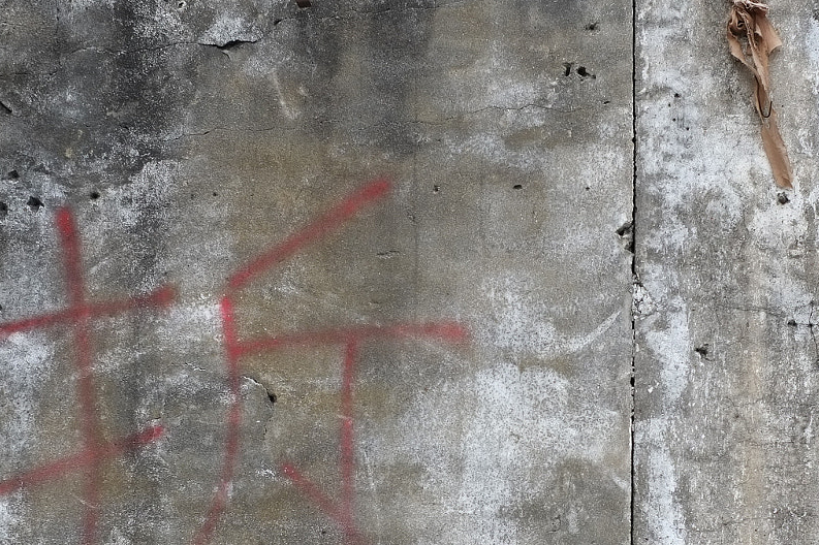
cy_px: 407
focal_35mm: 107
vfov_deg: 12.7
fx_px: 2433
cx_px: 526
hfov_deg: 19.1
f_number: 2.5
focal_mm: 35
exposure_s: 1/300
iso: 200
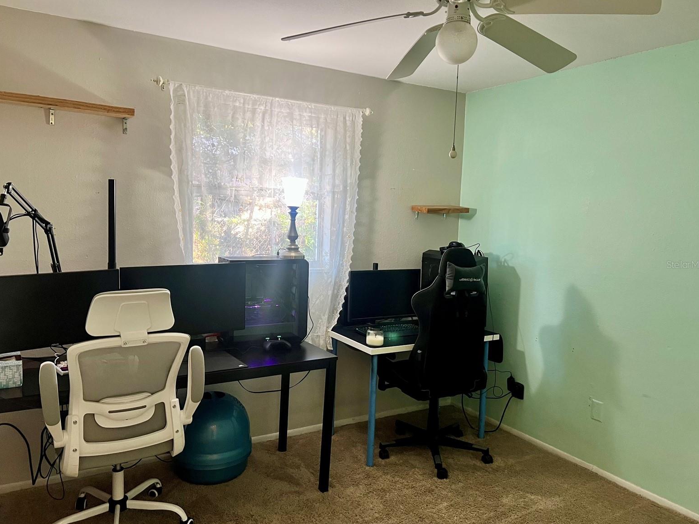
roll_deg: -1.6
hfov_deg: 65.3
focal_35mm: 27
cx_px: 347
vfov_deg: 51.4
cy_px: 264
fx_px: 545
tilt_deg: -4.6
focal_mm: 5.7
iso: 160
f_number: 1.5
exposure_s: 1/60
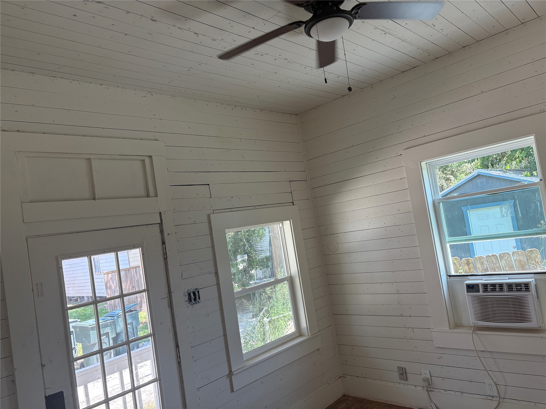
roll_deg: +8.9
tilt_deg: +3.6
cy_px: 204
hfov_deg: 67.3
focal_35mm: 26
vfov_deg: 53.1
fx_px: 410
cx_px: 273
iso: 64
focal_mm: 5.96
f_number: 1.6
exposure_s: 1/230
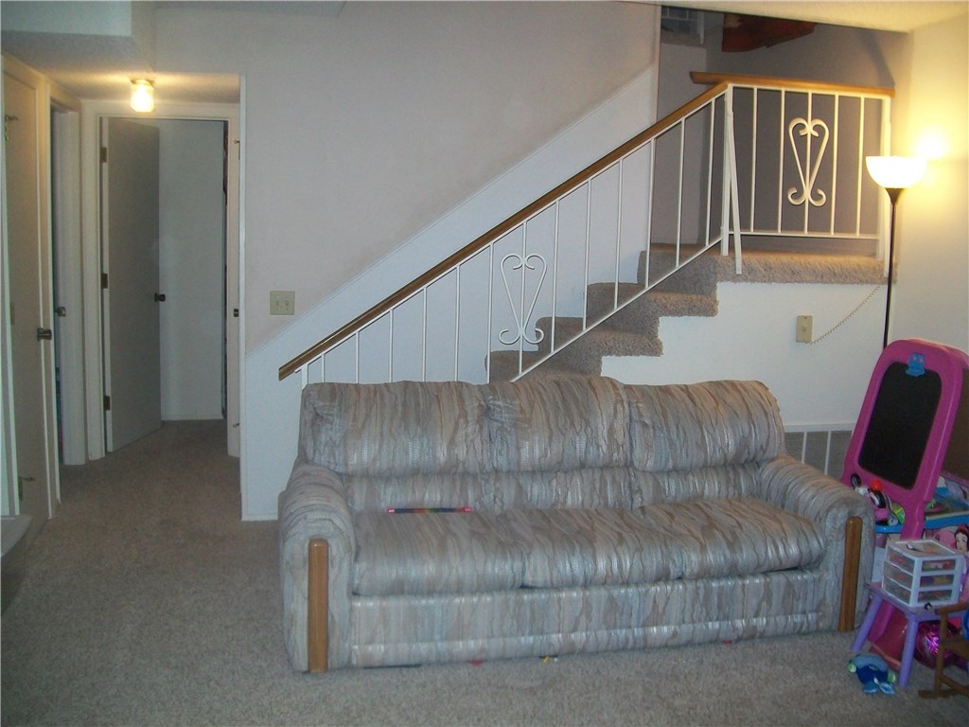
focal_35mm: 34
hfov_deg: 54.0
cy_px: 364
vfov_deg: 41.8
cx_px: 484
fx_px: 952
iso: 160
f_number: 2.7
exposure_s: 1/60
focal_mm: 6.1
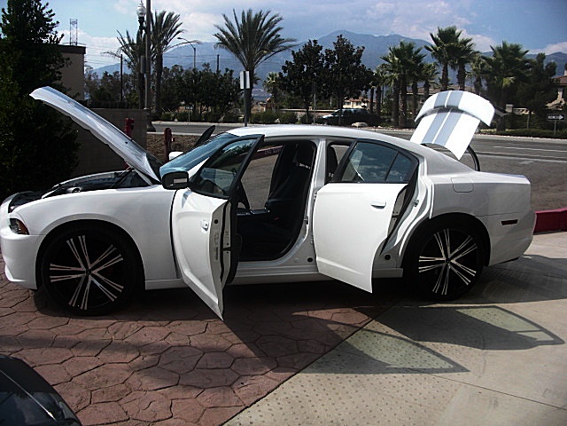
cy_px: 213
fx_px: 590
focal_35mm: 36
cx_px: 284
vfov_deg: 39.7
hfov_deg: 51.4
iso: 50
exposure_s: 1/125
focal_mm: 6.3
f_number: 7.9
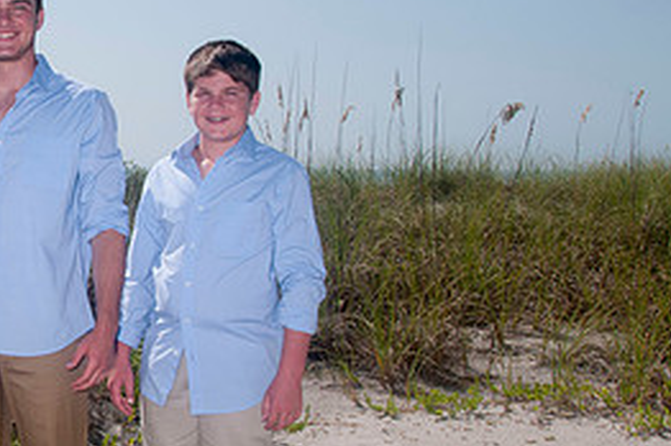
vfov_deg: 18.6
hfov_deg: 25.7
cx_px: -61
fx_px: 1359
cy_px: 268
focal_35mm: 73
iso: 100
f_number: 13
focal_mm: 22
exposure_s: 1/250
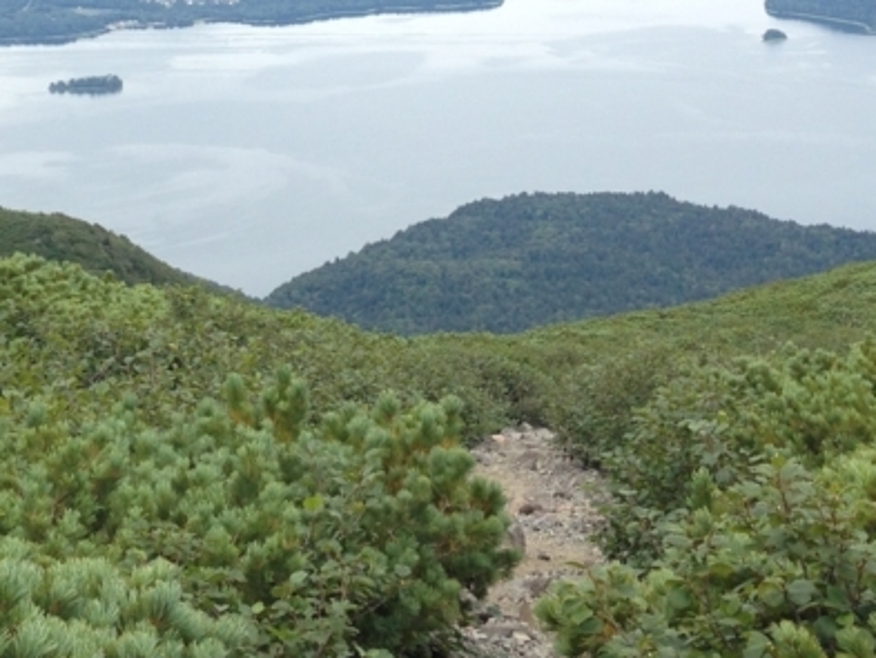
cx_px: 294
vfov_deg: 16.3
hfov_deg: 22.7
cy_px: -176
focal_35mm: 86
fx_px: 2177
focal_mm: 4.12
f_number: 2.4
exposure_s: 1/497
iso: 50
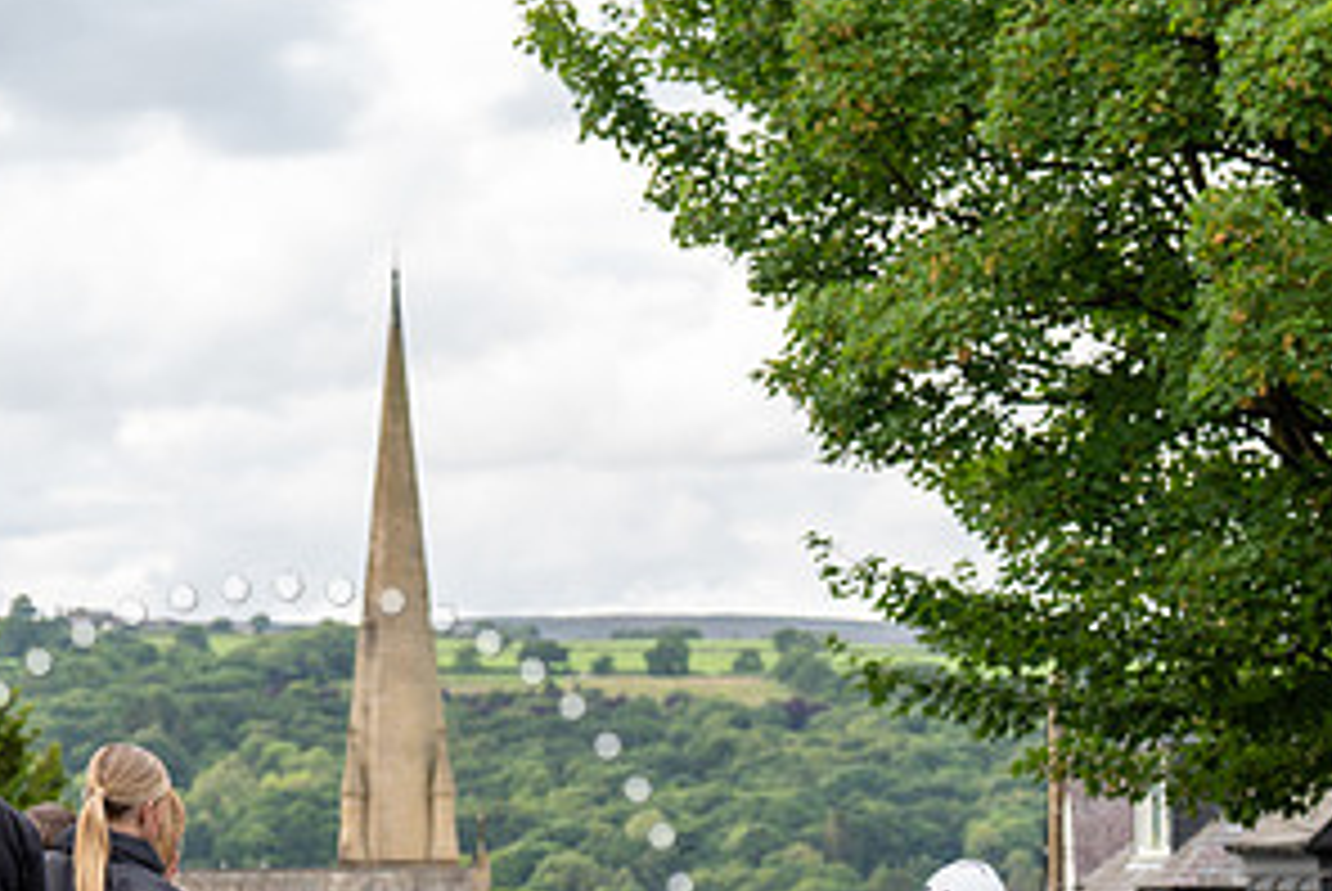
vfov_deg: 10.0
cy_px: 767
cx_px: 986
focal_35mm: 137
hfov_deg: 14.9
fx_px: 5074
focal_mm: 70
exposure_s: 1/500
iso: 500
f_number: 3.5
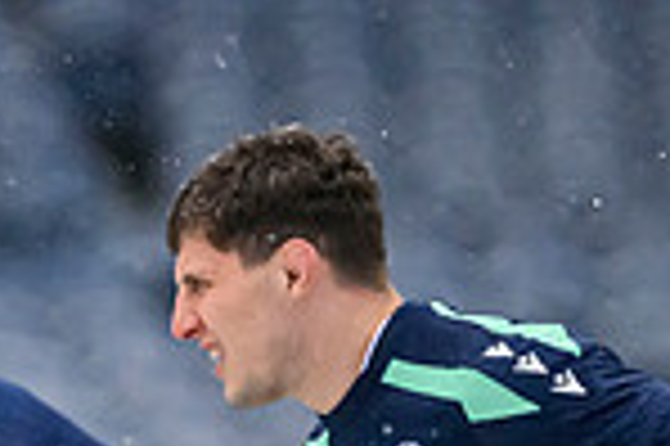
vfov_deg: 0.9
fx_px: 28945
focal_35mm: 1557
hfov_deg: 1.3
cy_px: 867
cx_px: -495
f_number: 3.5
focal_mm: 400
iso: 8000
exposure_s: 1/1600
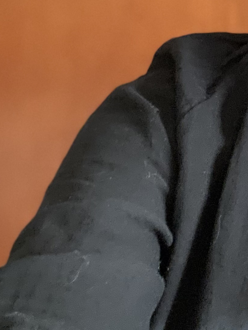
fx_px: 812
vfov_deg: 21.8
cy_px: -31
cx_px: 297
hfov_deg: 16.6
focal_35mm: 85
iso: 320
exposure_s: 1/60
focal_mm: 2.71
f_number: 2.2
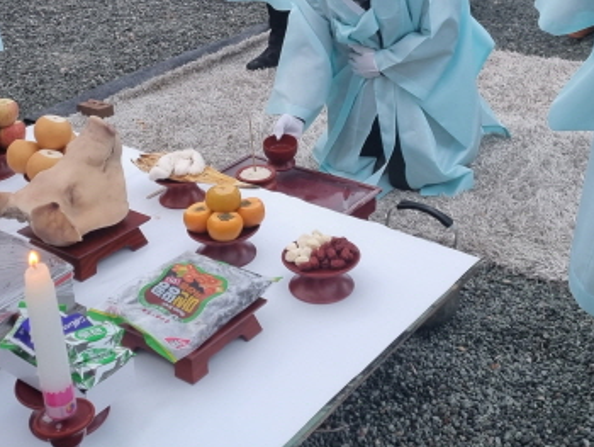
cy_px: 88
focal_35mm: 52
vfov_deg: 27.5
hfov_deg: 36.8
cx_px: 302
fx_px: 893
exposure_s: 1/120
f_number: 1.8
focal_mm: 5.4
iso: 100
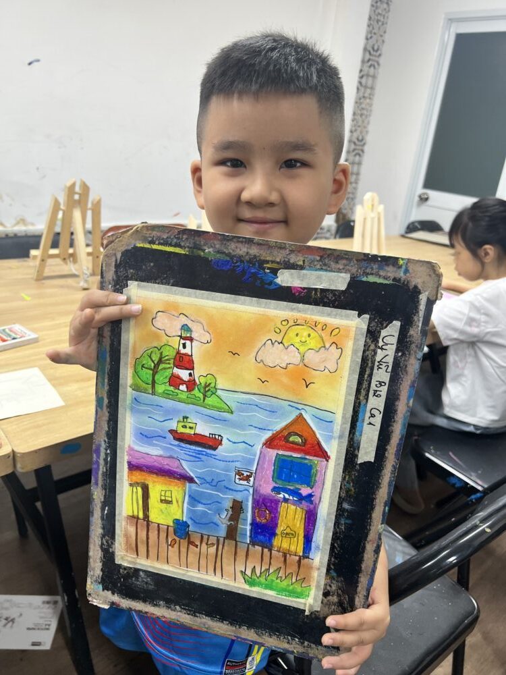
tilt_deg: -20.8
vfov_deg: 67.3
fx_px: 507
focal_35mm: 26
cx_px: 253
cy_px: 338
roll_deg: -7.3
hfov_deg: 53.1
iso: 100
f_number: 1.5
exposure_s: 1/100
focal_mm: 5.7
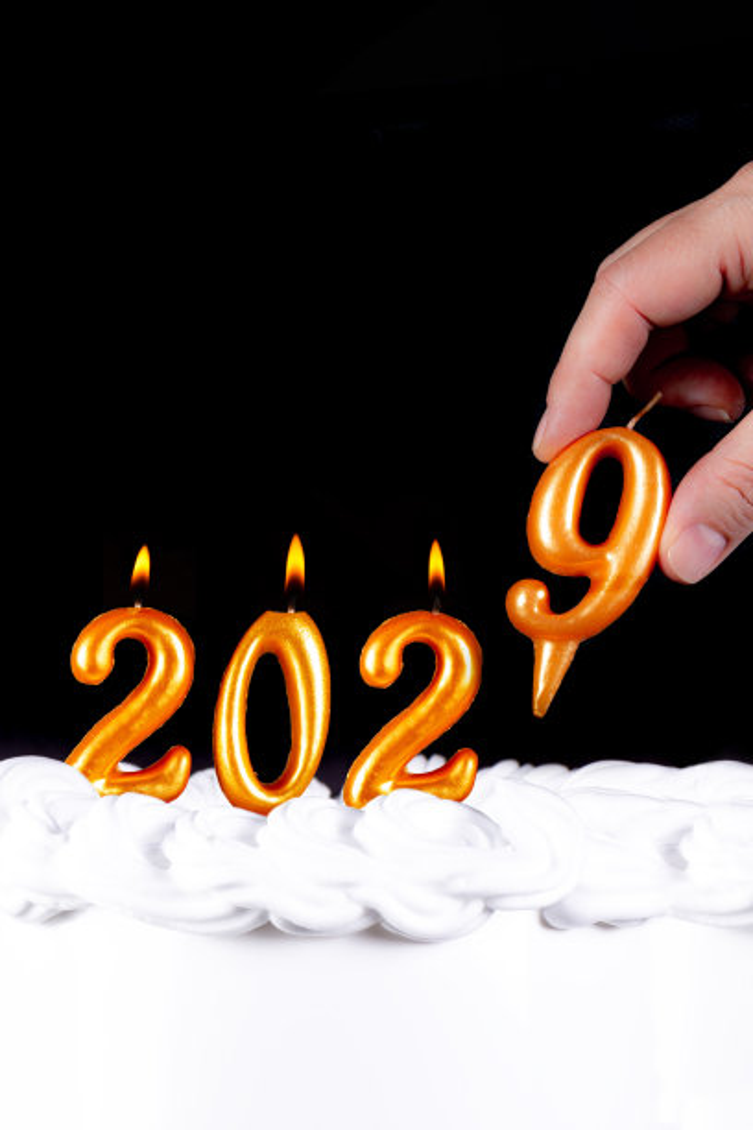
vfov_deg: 19.5
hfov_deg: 13.0
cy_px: 565
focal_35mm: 105
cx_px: 376
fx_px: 3294
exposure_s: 1/100
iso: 100
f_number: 13
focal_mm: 105
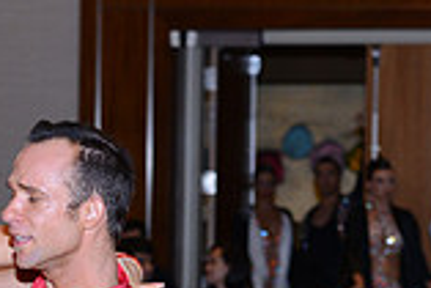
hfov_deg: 7.9
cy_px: 549
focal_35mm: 259
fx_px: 3104
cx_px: -10
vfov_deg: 5.2
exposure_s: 1/250
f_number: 4.5
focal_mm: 70
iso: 1000
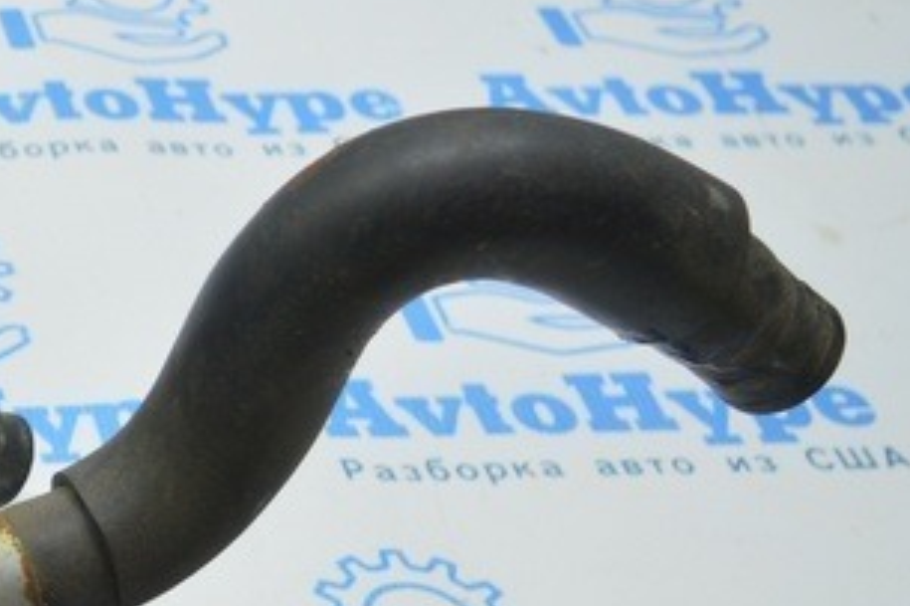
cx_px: -582
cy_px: 527
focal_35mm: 106
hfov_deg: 16.9
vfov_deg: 12.9
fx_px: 2670
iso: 400
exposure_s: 1/60
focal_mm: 21
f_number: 3.8
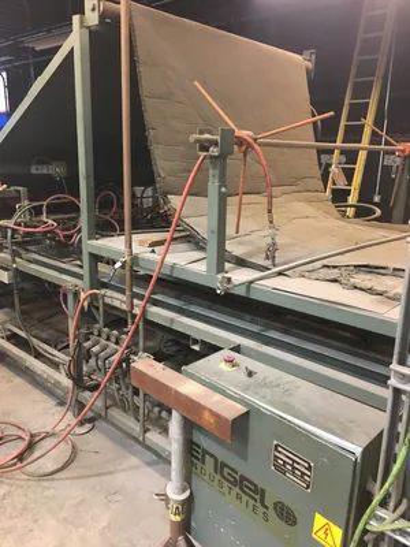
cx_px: 205
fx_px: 458
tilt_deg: -14.7
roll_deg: -1.8
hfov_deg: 48.2
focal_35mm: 29
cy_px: 274
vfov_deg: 61.7
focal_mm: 4.15
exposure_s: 1/24
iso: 200
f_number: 2.2
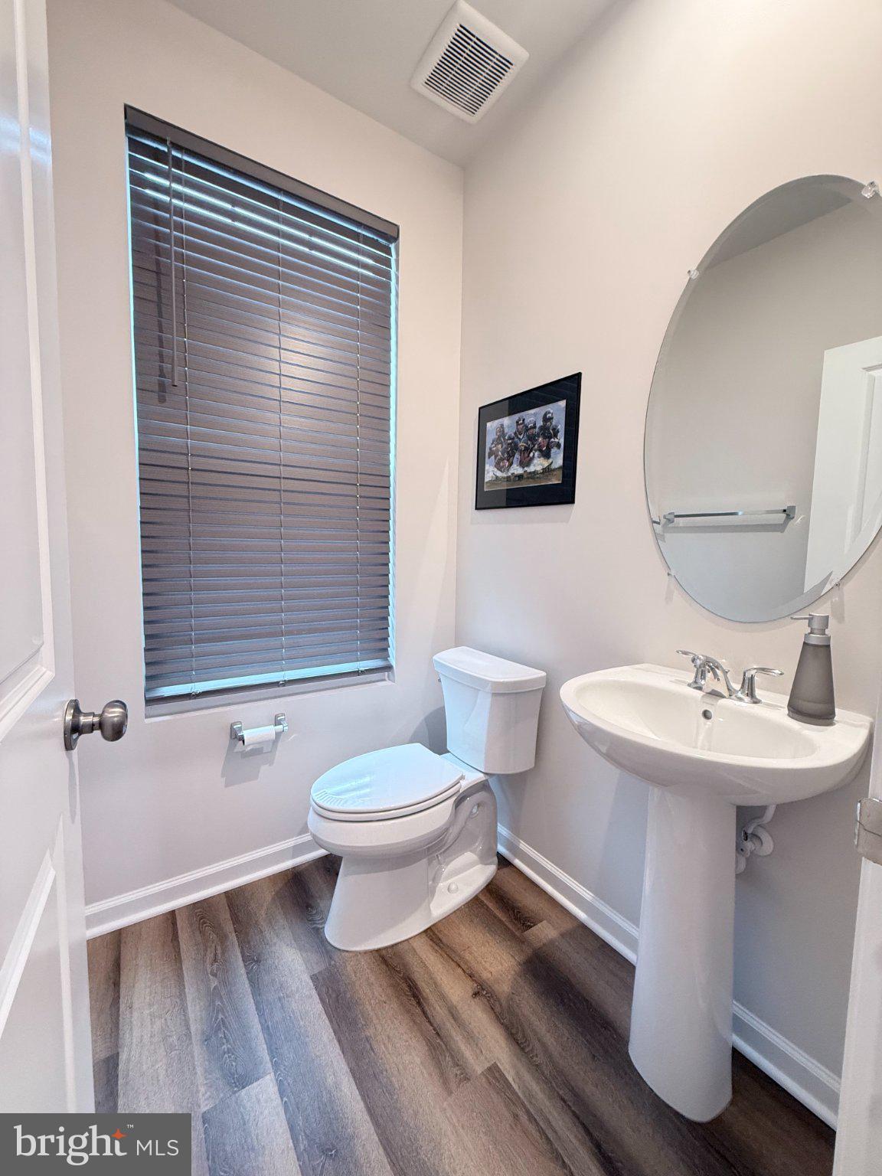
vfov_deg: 102.1
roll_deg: -0.6
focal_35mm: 14
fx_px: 476
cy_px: 588
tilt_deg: -4.1
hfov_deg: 85.7
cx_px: 441
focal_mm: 2.22
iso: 320
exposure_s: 1/60
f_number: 2.2
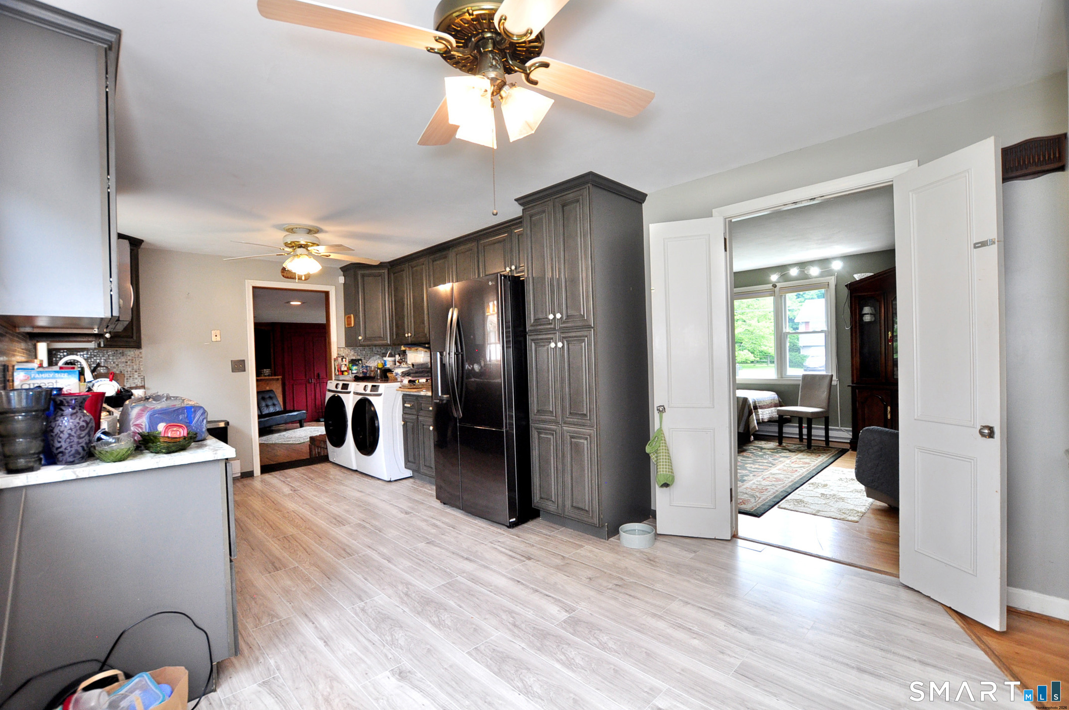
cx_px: 534
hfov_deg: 100.5
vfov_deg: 77.2
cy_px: 355
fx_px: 445
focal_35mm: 15
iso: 640
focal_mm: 10
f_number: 5
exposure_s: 1/60
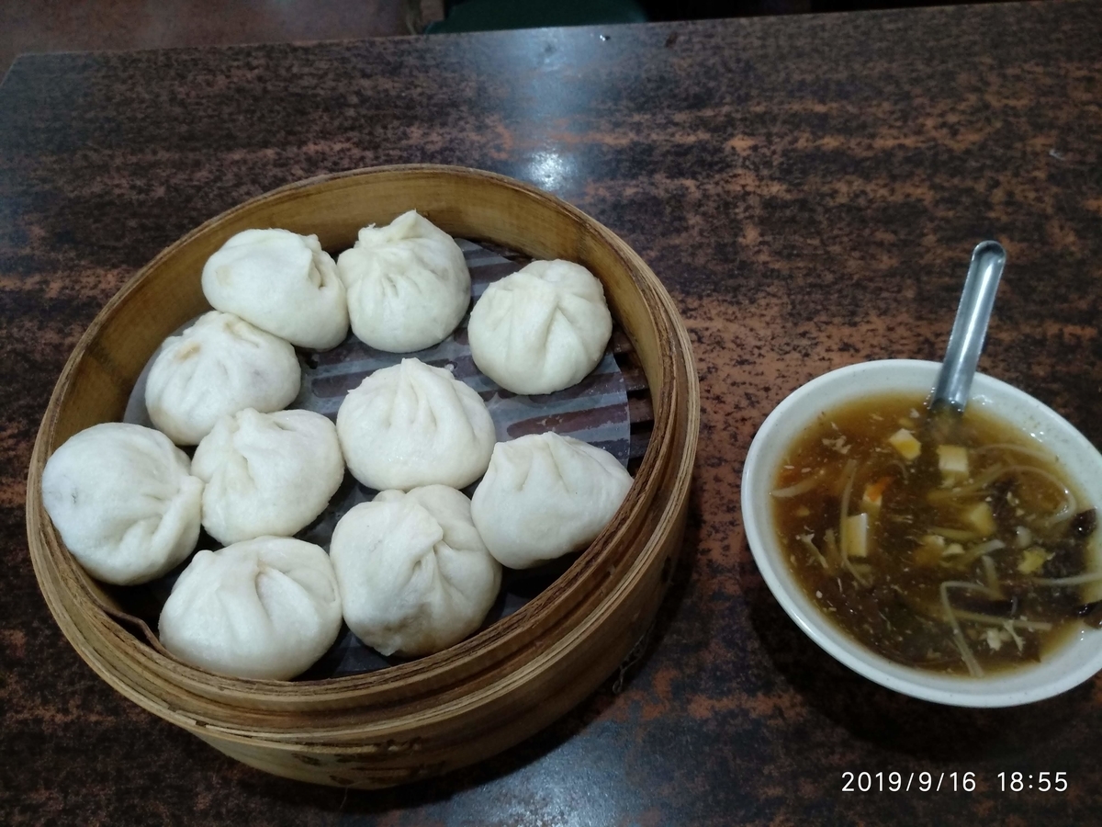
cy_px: 414
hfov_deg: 76.4
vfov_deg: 61.1
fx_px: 700
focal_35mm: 22
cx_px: 551
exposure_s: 1/30
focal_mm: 3.81
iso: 640
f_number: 2.2
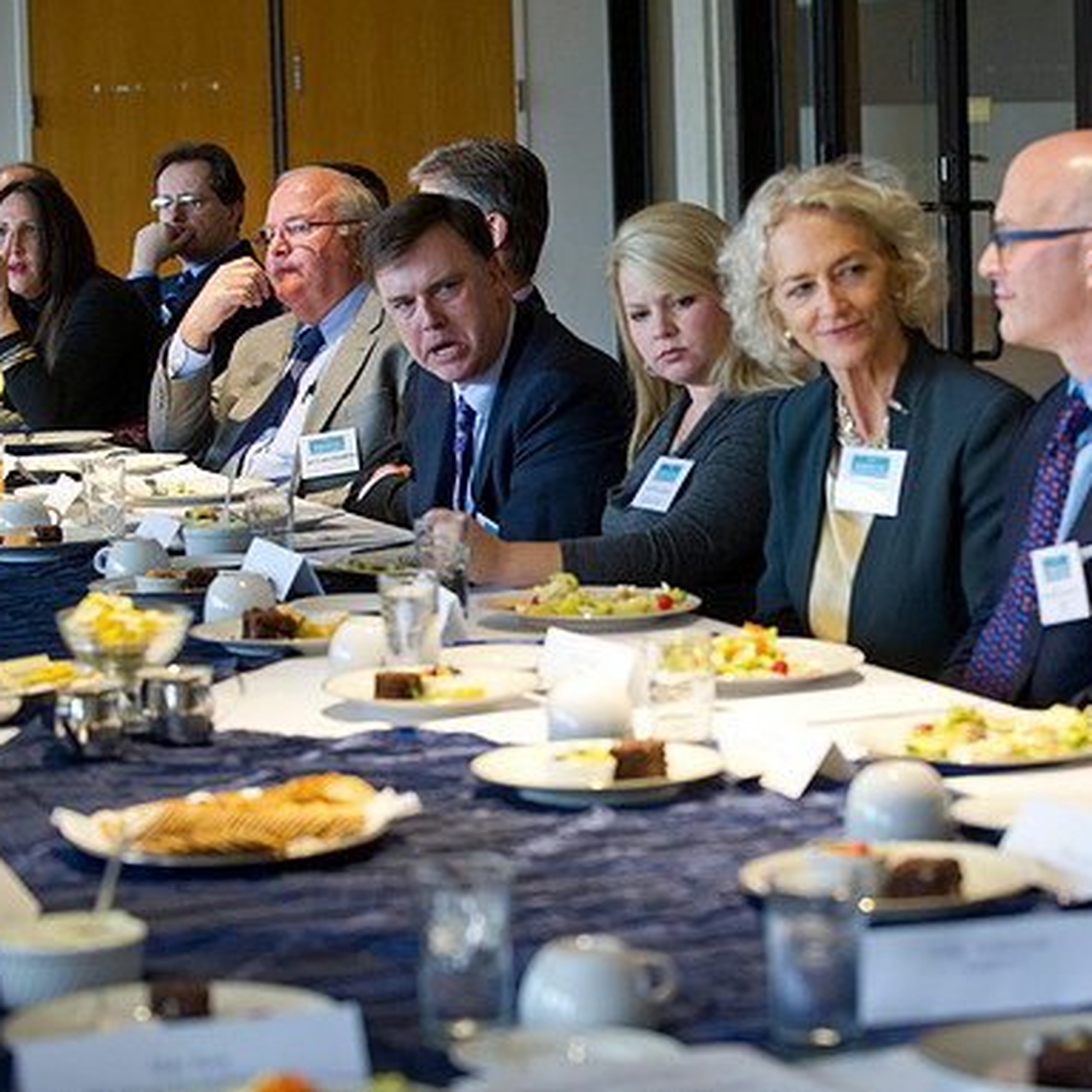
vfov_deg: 16.9
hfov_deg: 16.9
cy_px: 545
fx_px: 3676
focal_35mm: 103
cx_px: 699
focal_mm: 80
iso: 2500
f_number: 3.5
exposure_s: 1/100
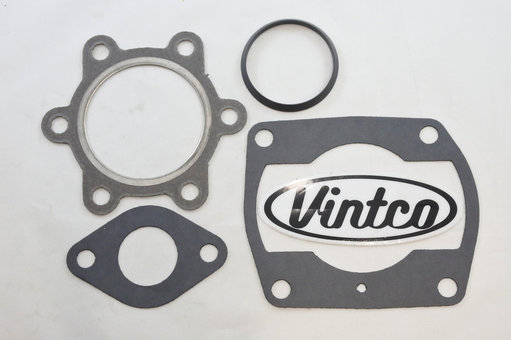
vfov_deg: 31.9
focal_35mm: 42
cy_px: 170
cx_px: 256
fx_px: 596
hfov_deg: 46.4
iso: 500
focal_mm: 15.7
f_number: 4.2
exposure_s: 1/125
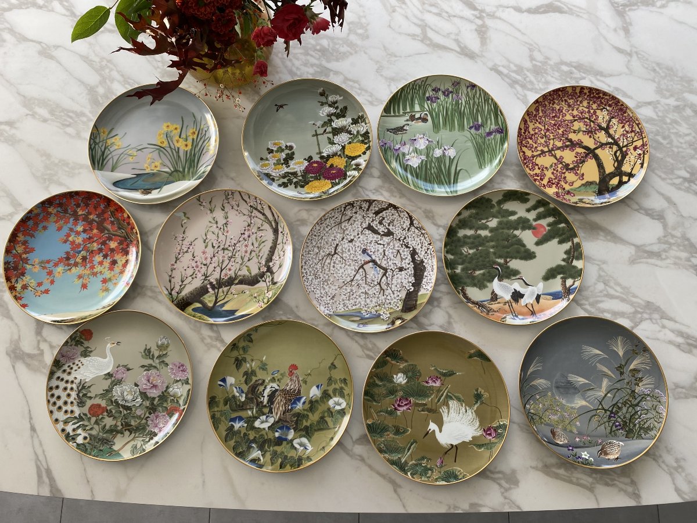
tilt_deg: -77.7
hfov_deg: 67.3
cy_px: 262
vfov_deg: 53.1
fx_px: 524
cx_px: 348
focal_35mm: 26
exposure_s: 1/122
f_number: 1.8
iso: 40
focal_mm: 4.25
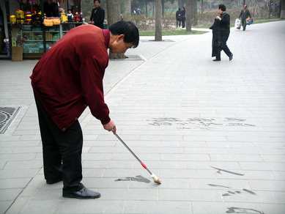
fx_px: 511
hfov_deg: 31.2
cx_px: 142
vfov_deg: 23.7
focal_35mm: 62
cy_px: 107
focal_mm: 12.8
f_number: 3.3
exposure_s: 1/82
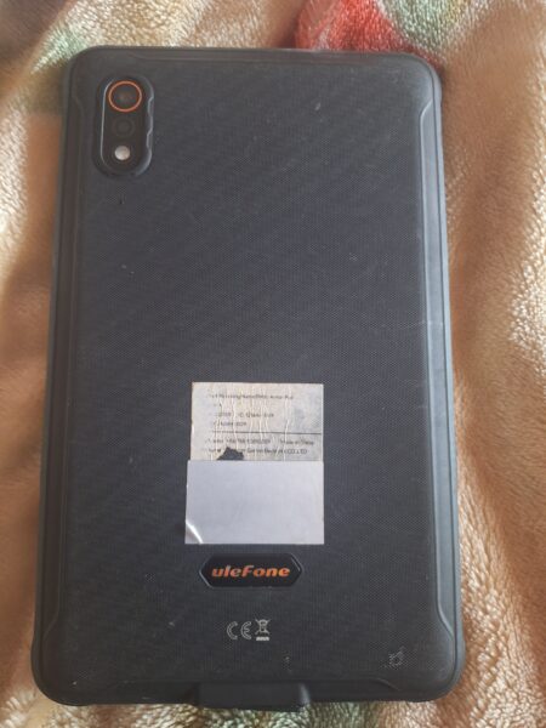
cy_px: 364
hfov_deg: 58.9
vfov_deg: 73.9
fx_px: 484
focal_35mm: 23
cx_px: 273
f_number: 1.8
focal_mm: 5.54
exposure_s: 1/25
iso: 400
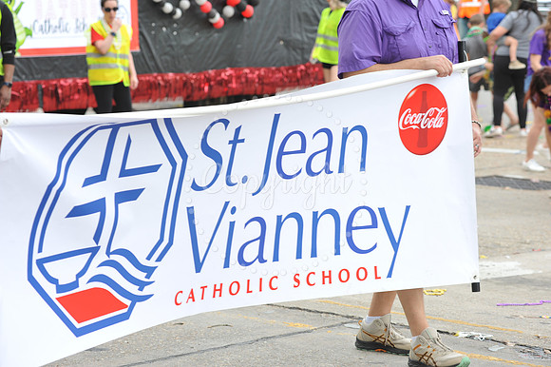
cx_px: 276
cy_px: 184
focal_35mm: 125
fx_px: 1912
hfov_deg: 16.4
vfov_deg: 11.0
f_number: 6.3
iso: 250
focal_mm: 125
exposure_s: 1/80
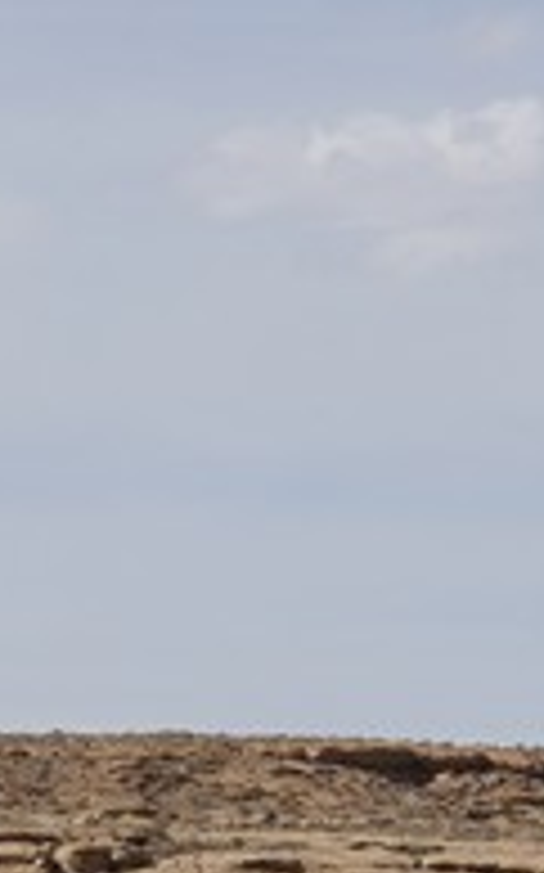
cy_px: 1742
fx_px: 6984
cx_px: 1021
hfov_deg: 4.4
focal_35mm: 294
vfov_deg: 6.9
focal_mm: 28
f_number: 18
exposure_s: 1/100
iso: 100
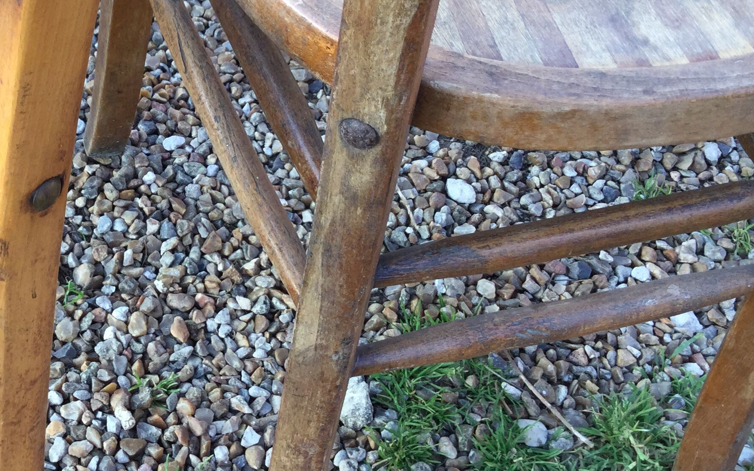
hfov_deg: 33.1
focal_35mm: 60
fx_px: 1233
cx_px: 159
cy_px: 132
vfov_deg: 21.5
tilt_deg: -50.4
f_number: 2.4
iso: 32
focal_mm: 3.3
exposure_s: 1/50
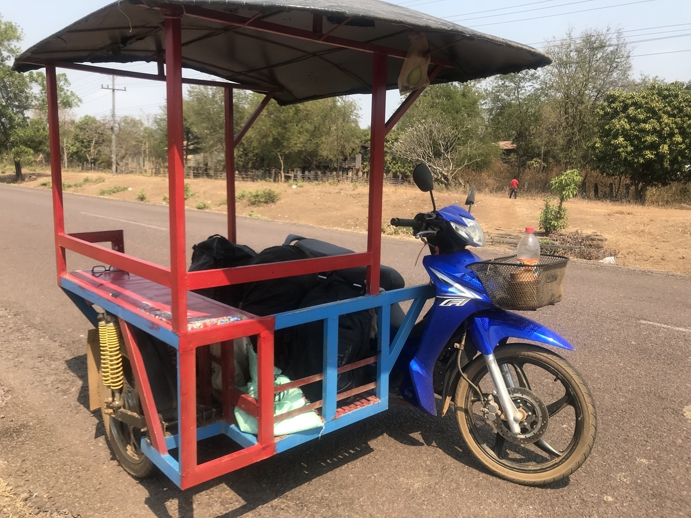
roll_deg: -2.7
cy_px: 259
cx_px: 346
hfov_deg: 63.4
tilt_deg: -5.9
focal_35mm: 28
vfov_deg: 49.7
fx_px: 559
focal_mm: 3.99
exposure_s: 1/1389
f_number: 1.8
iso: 20
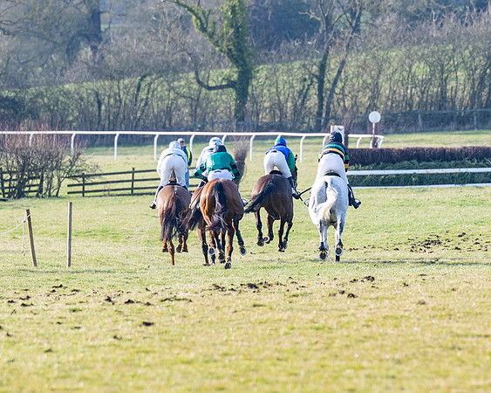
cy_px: 244
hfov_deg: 3.9
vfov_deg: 3.1
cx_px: 289
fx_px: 7188
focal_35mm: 495
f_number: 4
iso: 160
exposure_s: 1/1600
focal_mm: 200
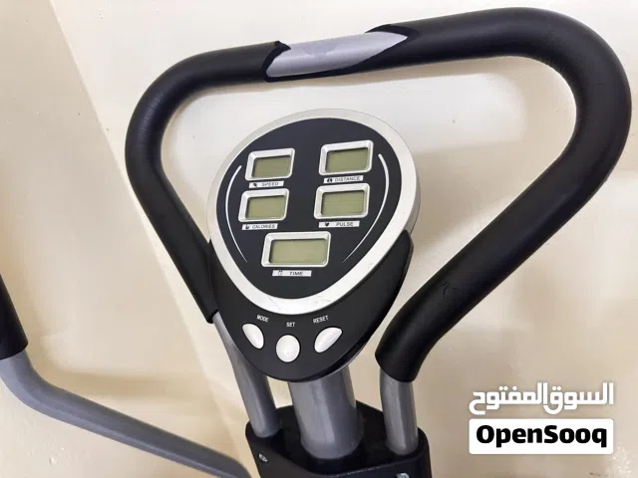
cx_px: 319
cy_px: 239
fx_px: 442
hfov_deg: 71.6
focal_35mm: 24
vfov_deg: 56.8
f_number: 1.78
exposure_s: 1/17
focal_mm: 6.86
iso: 1600
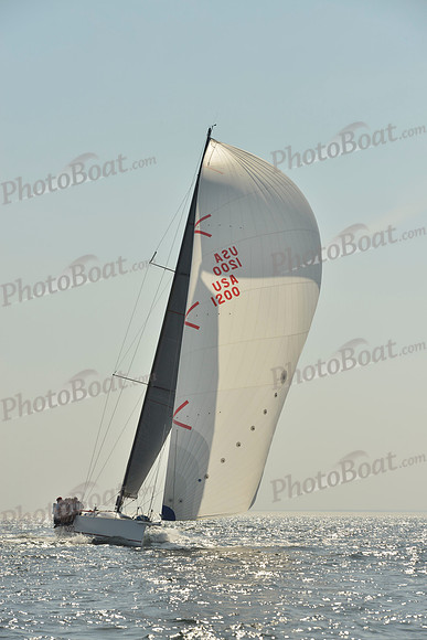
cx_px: 214
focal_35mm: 120
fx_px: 2134
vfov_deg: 17.1
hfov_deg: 11.4
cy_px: 320
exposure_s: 1/1600
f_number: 9
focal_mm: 120
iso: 200
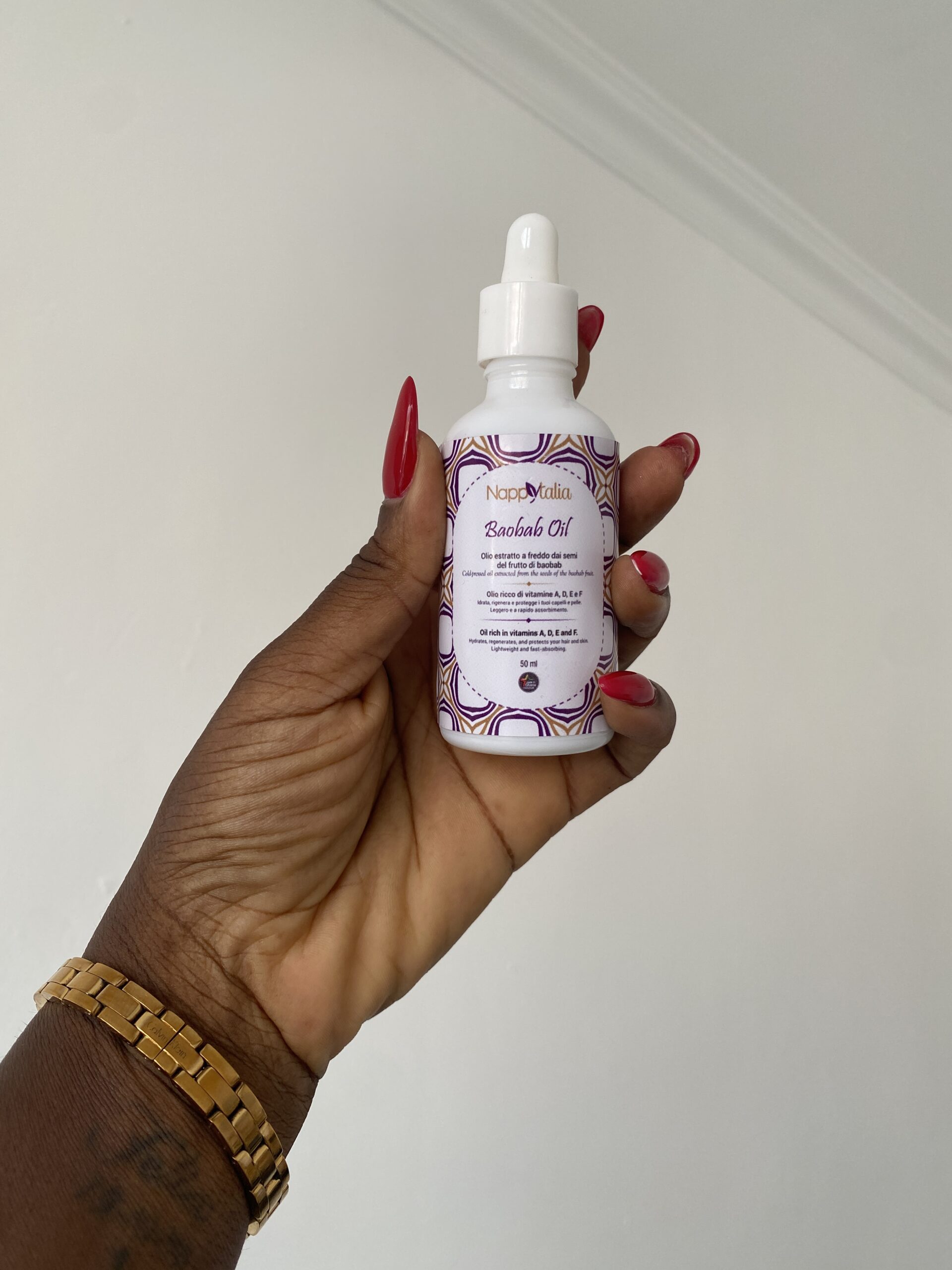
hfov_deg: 53.1
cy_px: 635
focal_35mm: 26
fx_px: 953
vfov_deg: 67.3
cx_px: 476
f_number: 1.8
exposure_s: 1/122
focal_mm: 4.25
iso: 40
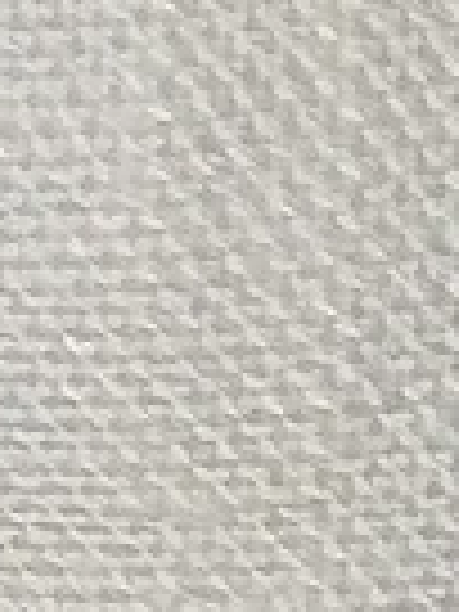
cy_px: 792
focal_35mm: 453
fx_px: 8009
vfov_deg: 4.4
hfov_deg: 3.3
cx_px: -544
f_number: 1.7
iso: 100
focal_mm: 5.31
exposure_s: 1/50
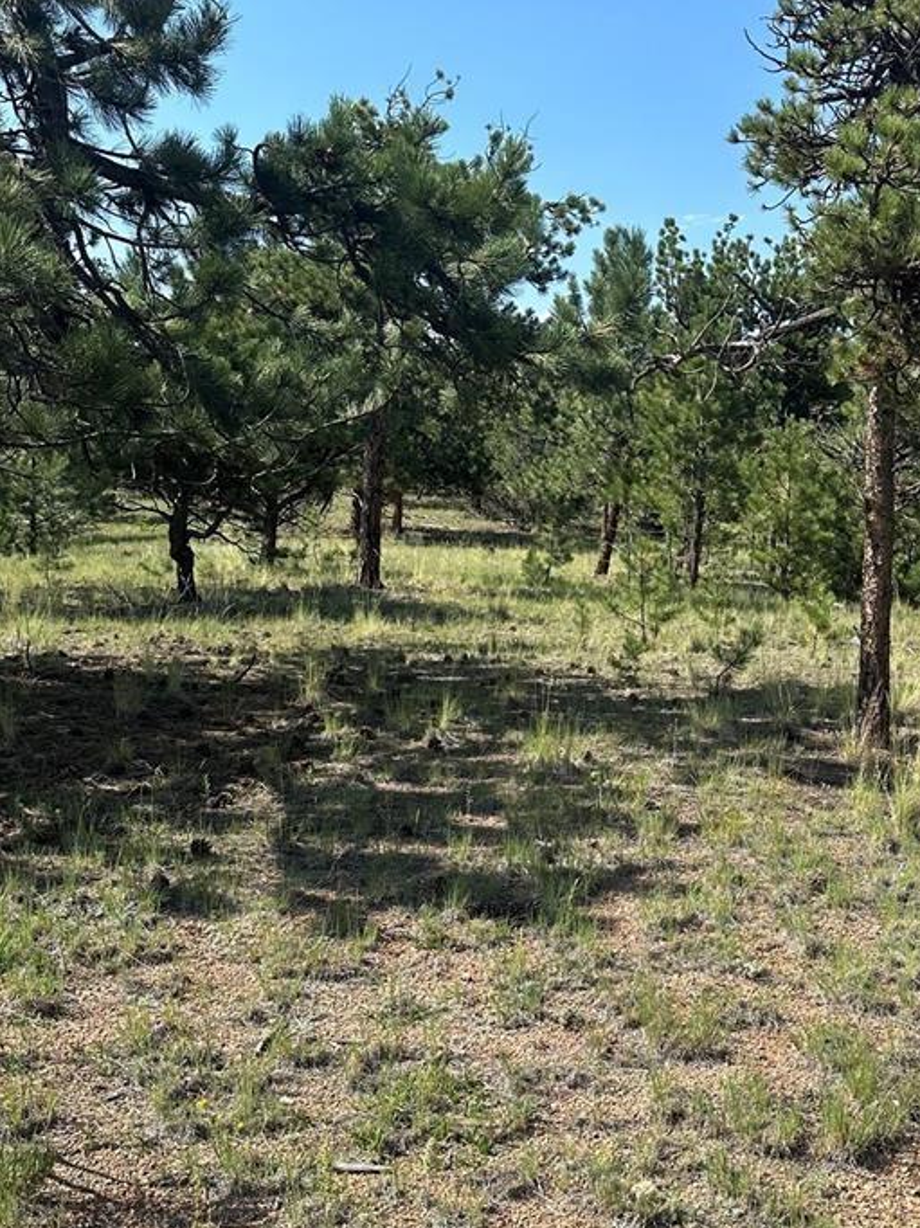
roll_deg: -4.3
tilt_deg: -7.3
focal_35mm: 38
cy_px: 711
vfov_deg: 48.8
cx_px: 640
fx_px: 1347
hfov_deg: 37.1
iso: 80
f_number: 1.78
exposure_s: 1/2525
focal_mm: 6.86
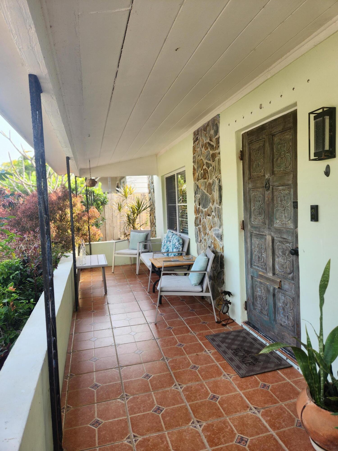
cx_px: 169
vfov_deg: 73.9
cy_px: 226
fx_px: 299
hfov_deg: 58.9
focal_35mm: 23
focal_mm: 5.4
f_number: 1.8
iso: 20
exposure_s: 1/153
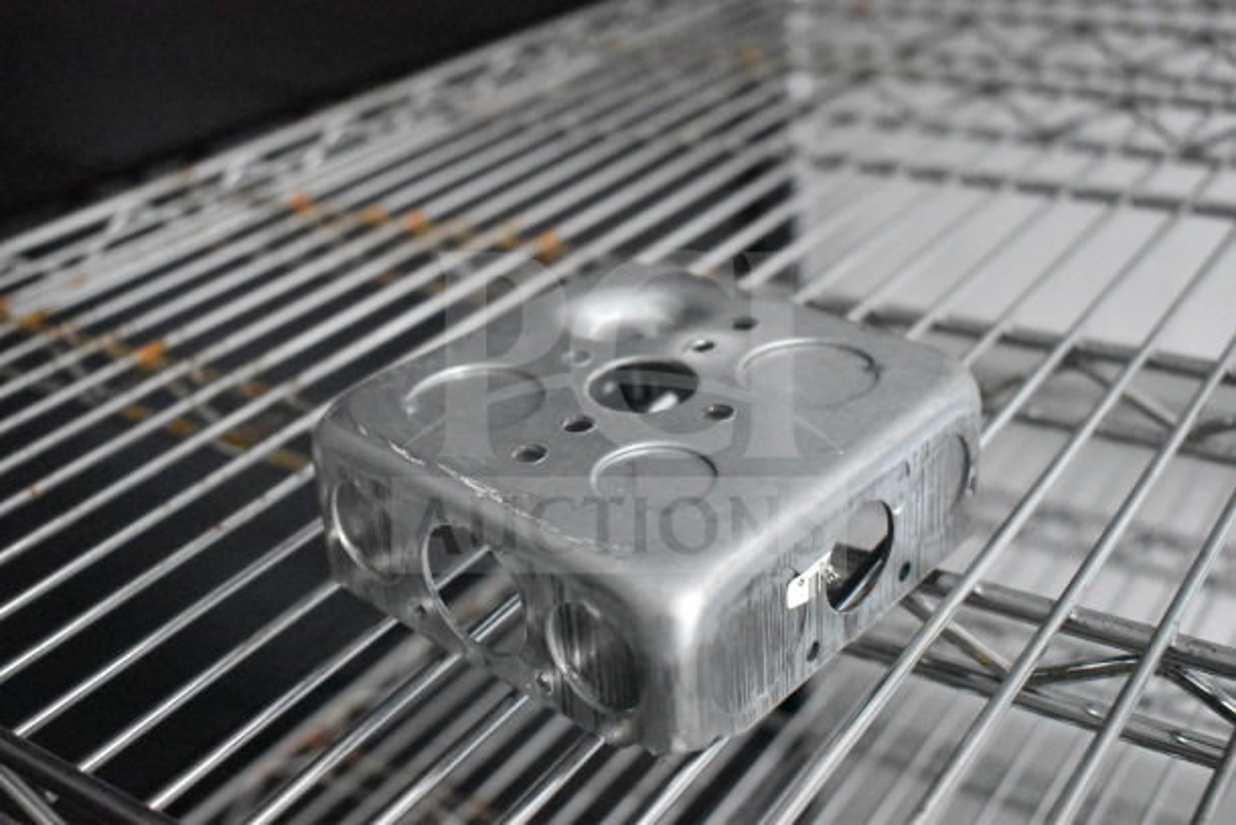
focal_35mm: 44
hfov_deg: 45.0
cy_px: 412
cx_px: 618
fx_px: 1494
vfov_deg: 30.9
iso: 14400
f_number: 4.2
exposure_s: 1/50
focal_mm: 29
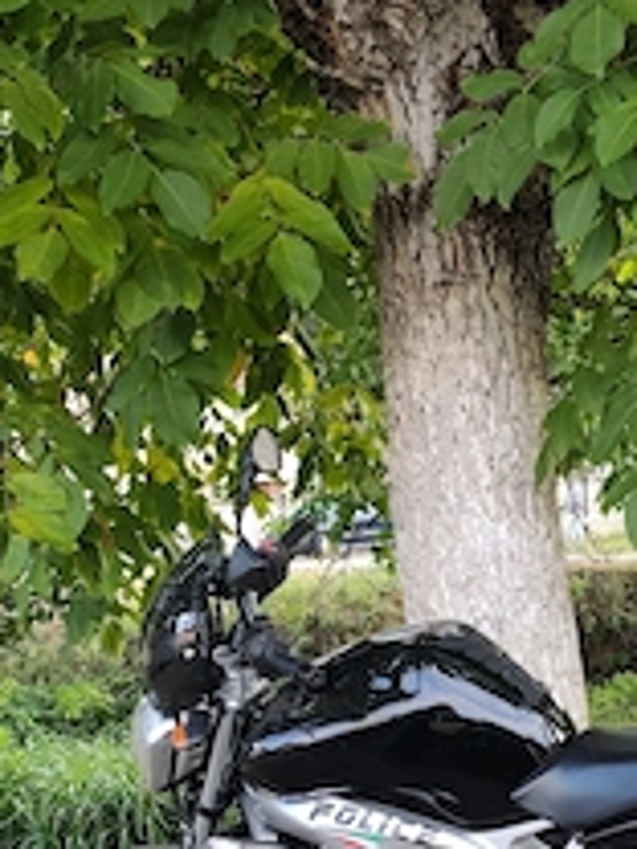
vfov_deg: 26.7
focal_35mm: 71
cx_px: 559
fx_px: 1742
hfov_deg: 20.4
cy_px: 718
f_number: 1.7
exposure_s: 1/100
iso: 200
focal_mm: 6.04
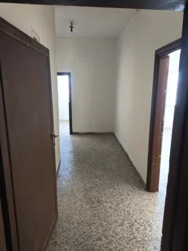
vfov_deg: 73.9
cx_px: 94
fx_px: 167
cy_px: 126
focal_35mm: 23
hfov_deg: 58.9
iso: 416
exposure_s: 1/50
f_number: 1.8
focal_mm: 5.56
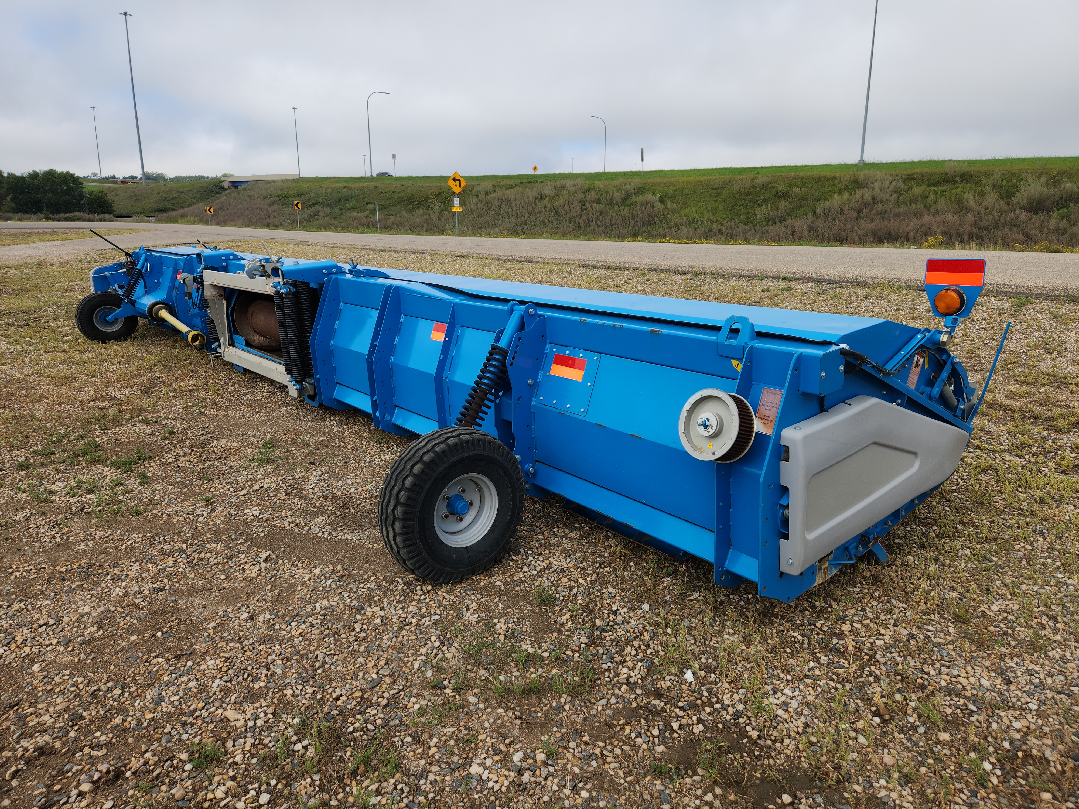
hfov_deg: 73.9
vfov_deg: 58.9
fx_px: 717
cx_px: 540
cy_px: 404
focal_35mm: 23
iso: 20
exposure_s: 1/1058
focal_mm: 5.4
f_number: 1.8
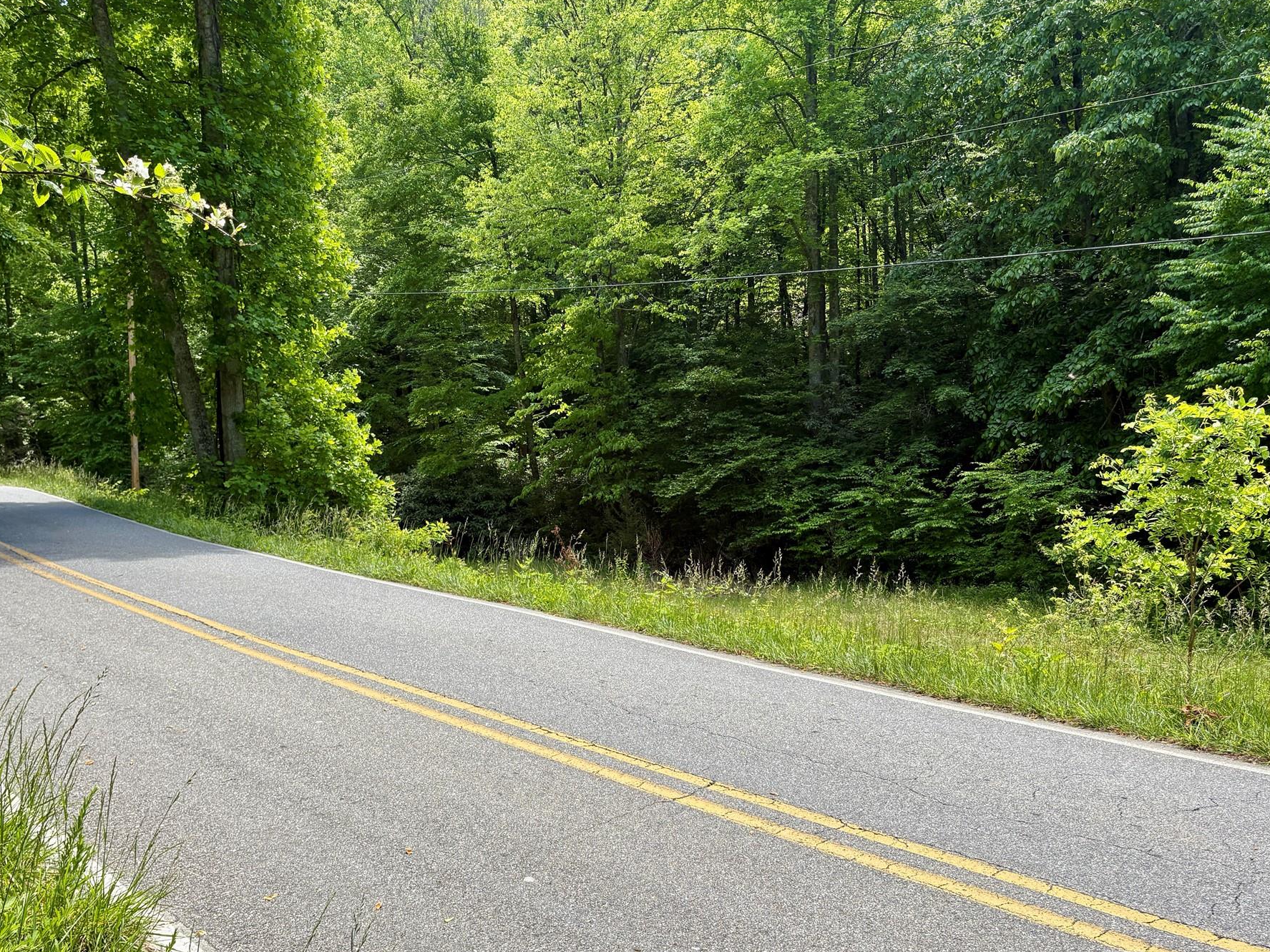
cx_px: 600
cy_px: 541
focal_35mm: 30
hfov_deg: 59.9
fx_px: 1101
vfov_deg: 46.7
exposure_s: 1/1217
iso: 50
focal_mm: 5.96
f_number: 1.6
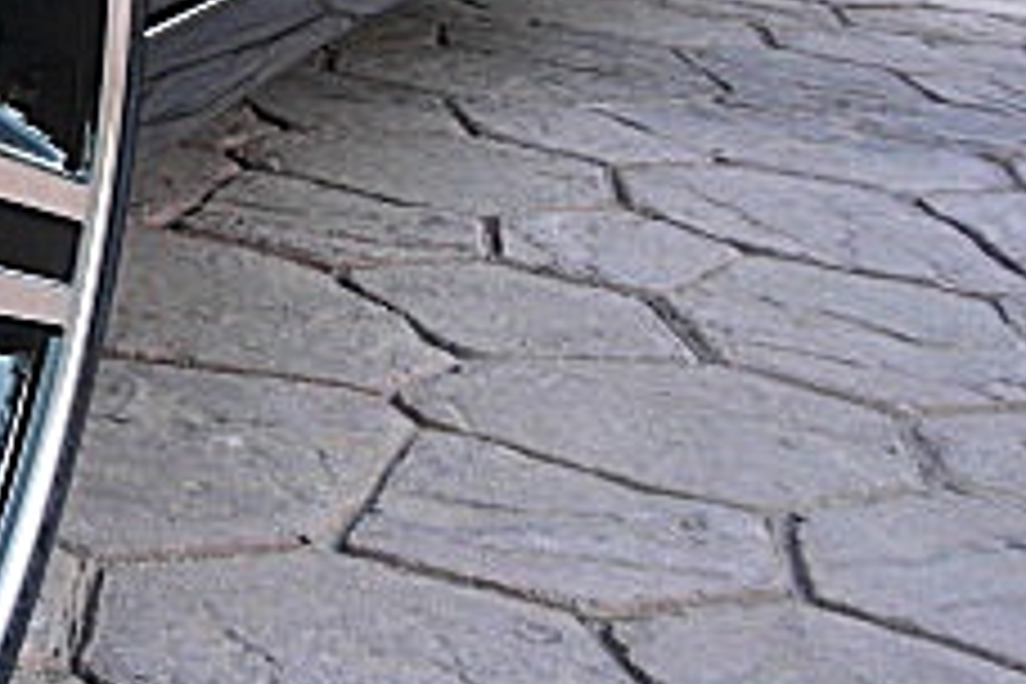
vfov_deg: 13.0
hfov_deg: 18.1
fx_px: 2992
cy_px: 158
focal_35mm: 105
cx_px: -338
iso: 100
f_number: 2.8
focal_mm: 6.3
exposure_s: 1/80
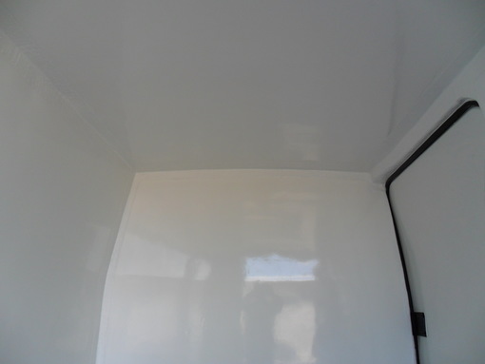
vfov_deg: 51.4
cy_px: 182
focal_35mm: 27
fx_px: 378
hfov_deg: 65.3
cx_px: 242
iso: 80
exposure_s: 1/180
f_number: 3.5
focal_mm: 4.9
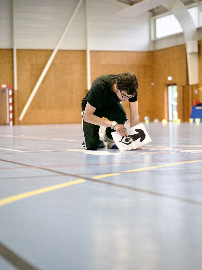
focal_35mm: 86
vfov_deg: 22.7
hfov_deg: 17.2
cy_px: 135
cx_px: 101
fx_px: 669
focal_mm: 43
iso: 3200
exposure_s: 1/640
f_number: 1.8
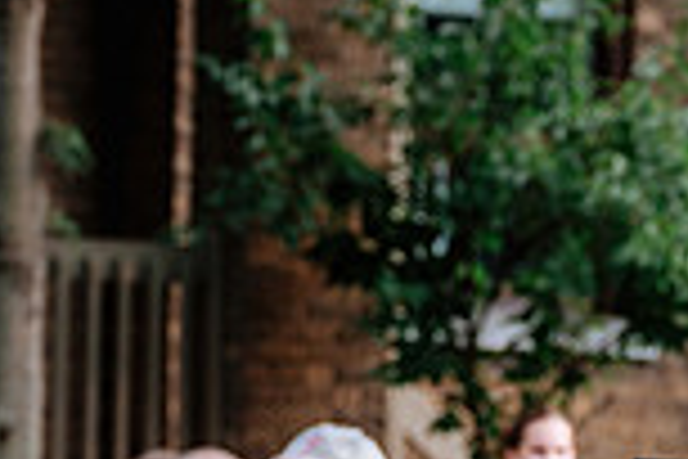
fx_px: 6402
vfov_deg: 4.1
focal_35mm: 335
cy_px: 752
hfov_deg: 6.1
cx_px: 677
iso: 400
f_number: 4
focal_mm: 55
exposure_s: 1/250
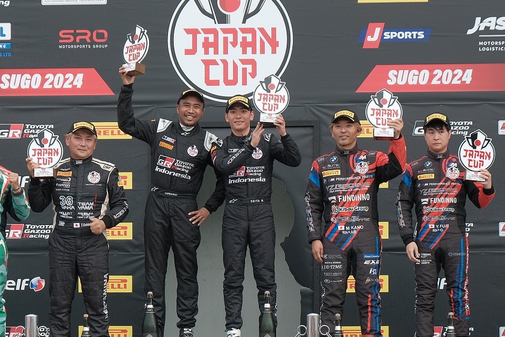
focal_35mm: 158
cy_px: 232
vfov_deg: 8.7
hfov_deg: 13.0
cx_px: 257
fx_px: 2216
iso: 400
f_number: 5.6
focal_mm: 50.5
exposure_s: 1/200
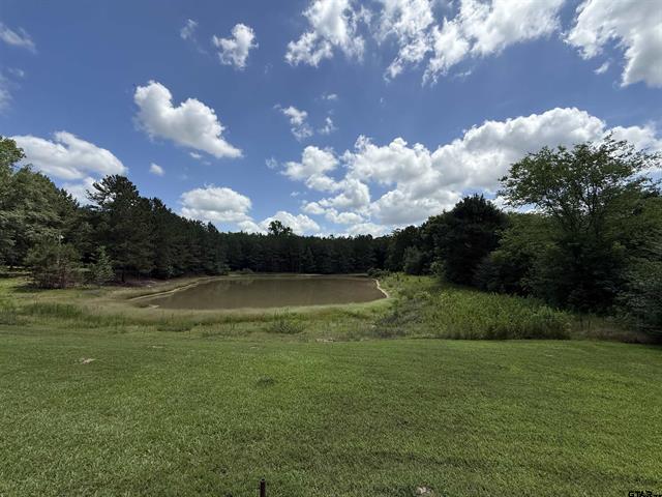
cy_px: 248
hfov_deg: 102.1
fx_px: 268
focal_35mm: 14
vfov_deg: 85.7
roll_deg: -0.9
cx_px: 331
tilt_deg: +3.6
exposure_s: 1/2717
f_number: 2.2
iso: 50
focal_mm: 2.22
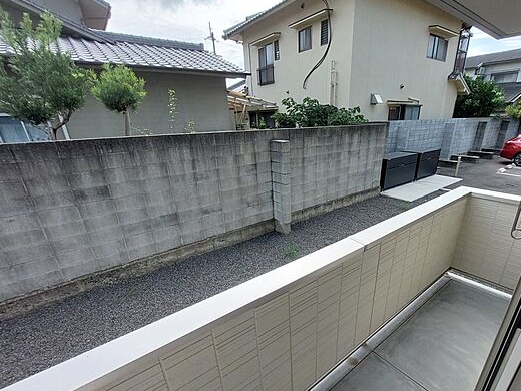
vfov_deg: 77.5
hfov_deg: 93.7
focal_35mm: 16
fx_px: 241
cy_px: 228
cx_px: 304
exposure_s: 1/565
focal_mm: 1.74
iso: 50
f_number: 2.2
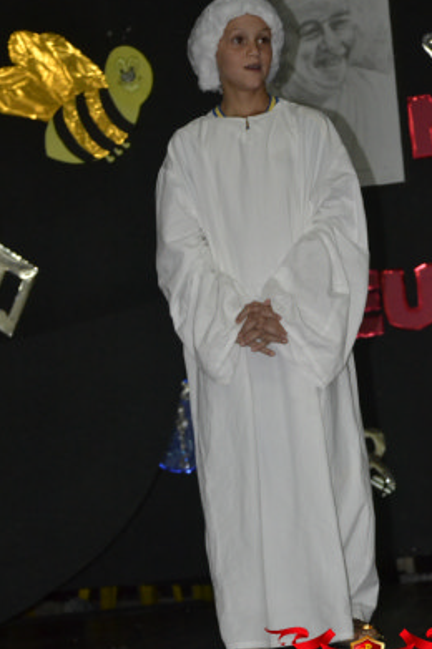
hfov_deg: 11.5
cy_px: 324
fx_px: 2146
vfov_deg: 17.2
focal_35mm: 119
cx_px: 222
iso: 3200
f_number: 5
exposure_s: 1/60
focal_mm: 62
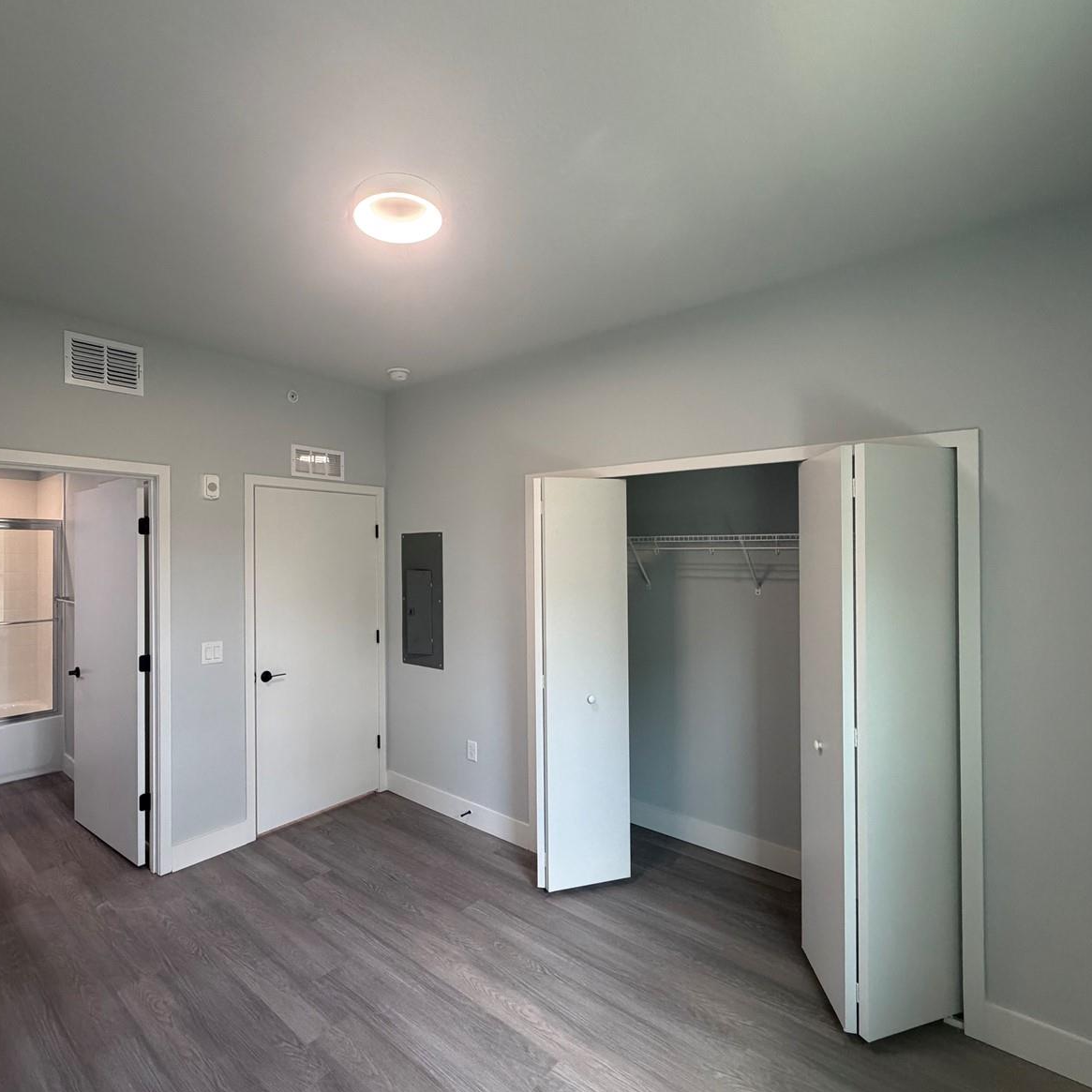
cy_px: 547
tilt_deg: +0.2
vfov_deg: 84.0
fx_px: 607
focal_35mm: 17
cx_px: 456
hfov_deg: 83.3
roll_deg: +0.2
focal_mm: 2.22
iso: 200
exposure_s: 1/120
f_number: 2.2
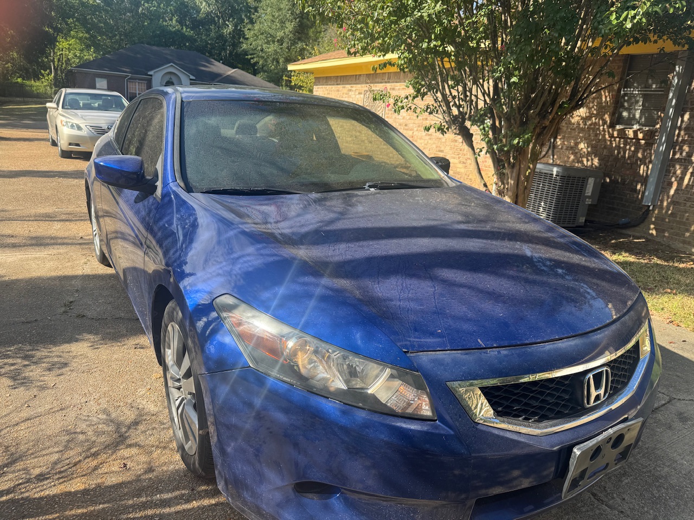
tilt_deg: -17.3
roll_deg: -4.8
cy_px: 260
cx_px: 347
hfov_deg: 71.6
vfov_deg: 56.8
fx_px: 481
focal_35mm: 24
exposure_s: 1/1395
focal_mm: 6.76
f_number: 1.78
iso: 80
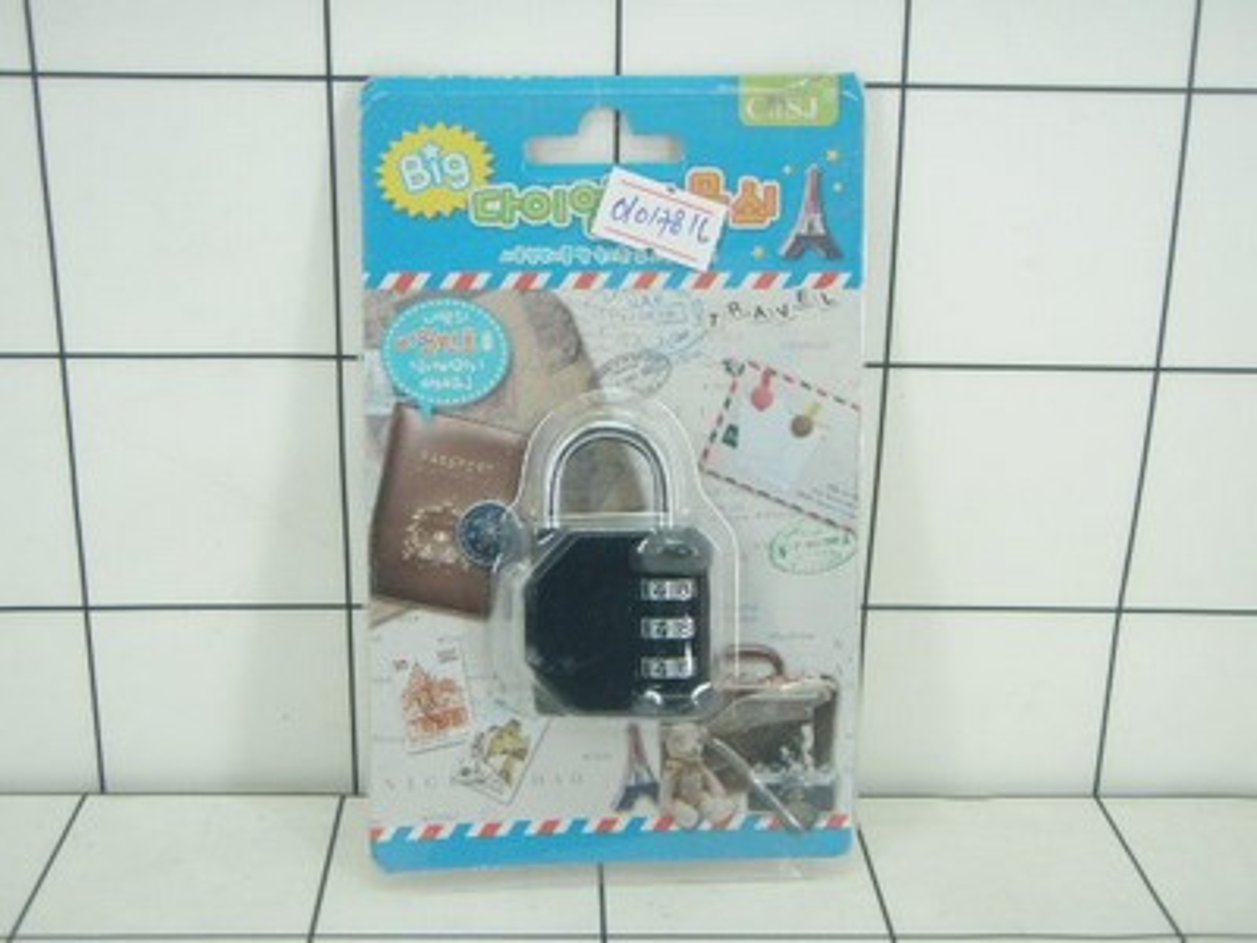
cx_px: 628
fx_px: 1852
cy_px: 472
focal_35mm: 51
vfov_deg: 28.6
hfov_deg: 37.5
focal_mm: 9.13
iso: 200
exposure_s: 1/40
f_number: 4
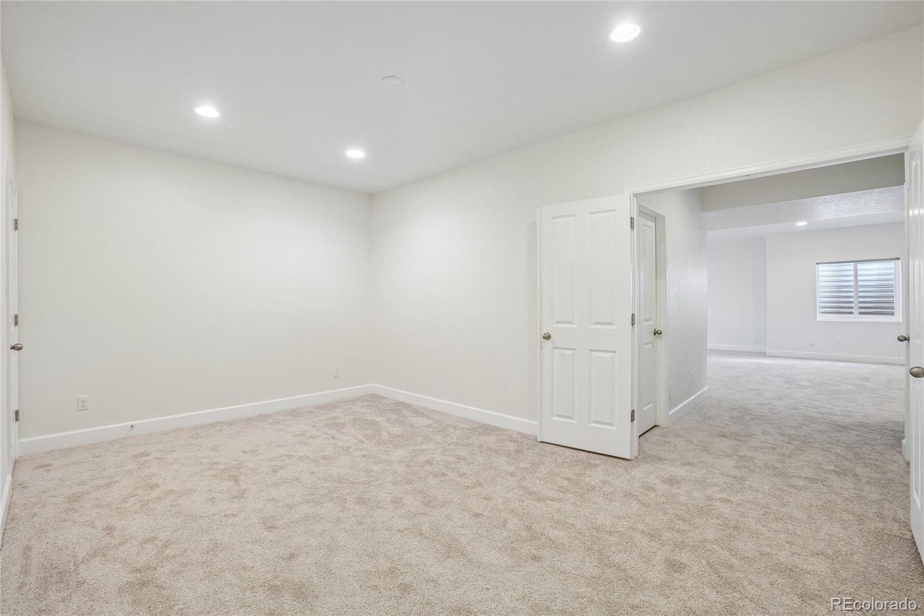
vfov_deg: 77.3
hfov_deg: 100.4
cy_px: 308
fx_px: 385
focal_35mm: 15
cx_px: 462
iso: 400
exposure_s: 1/13
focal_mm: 10
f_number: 8
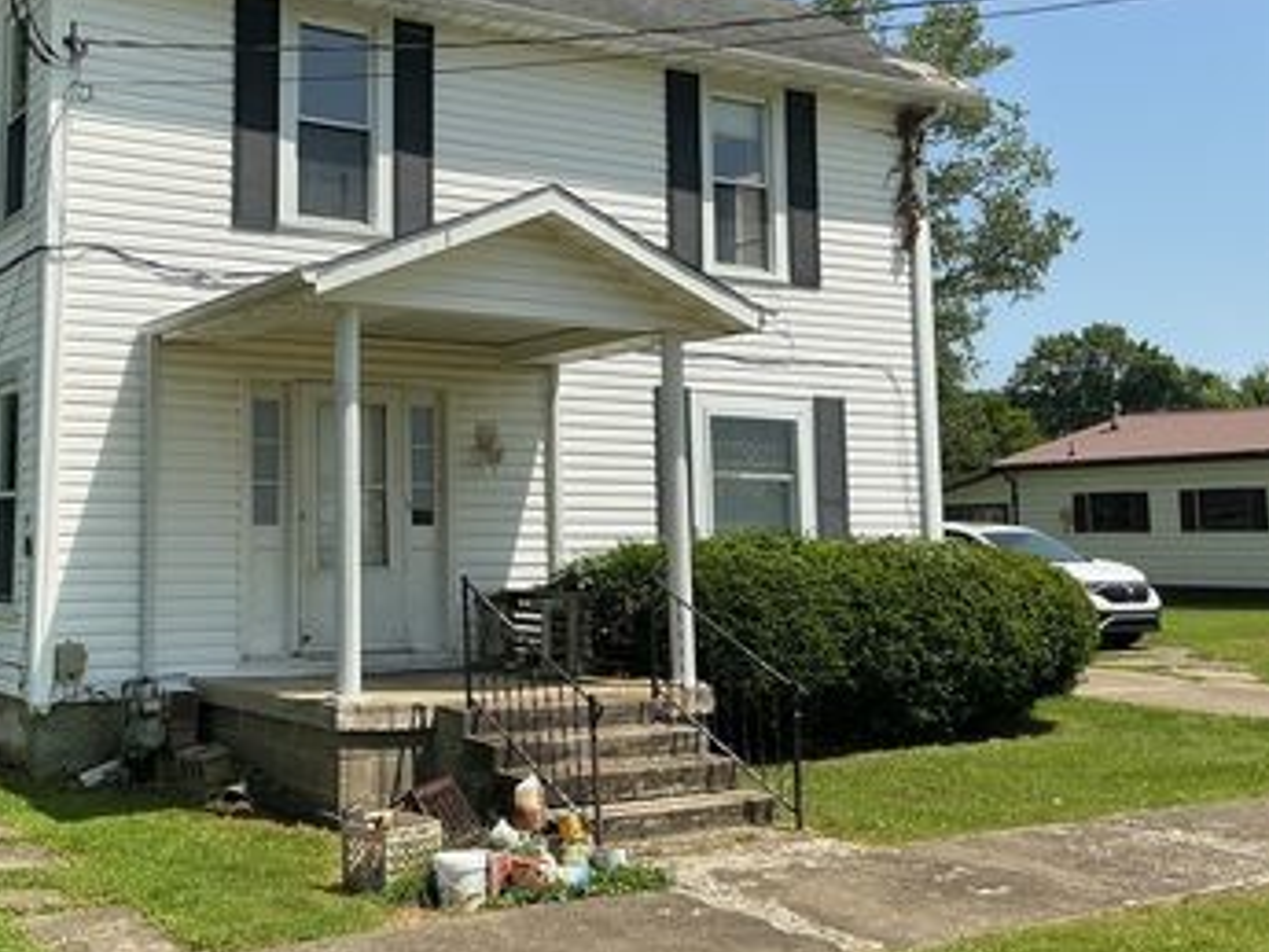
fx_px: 1540
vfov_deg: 34.2
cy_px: 362
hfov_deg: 43.7
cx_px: 360
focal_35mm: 42
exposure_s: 1/1848
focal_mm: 3
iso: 25
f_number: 1.8
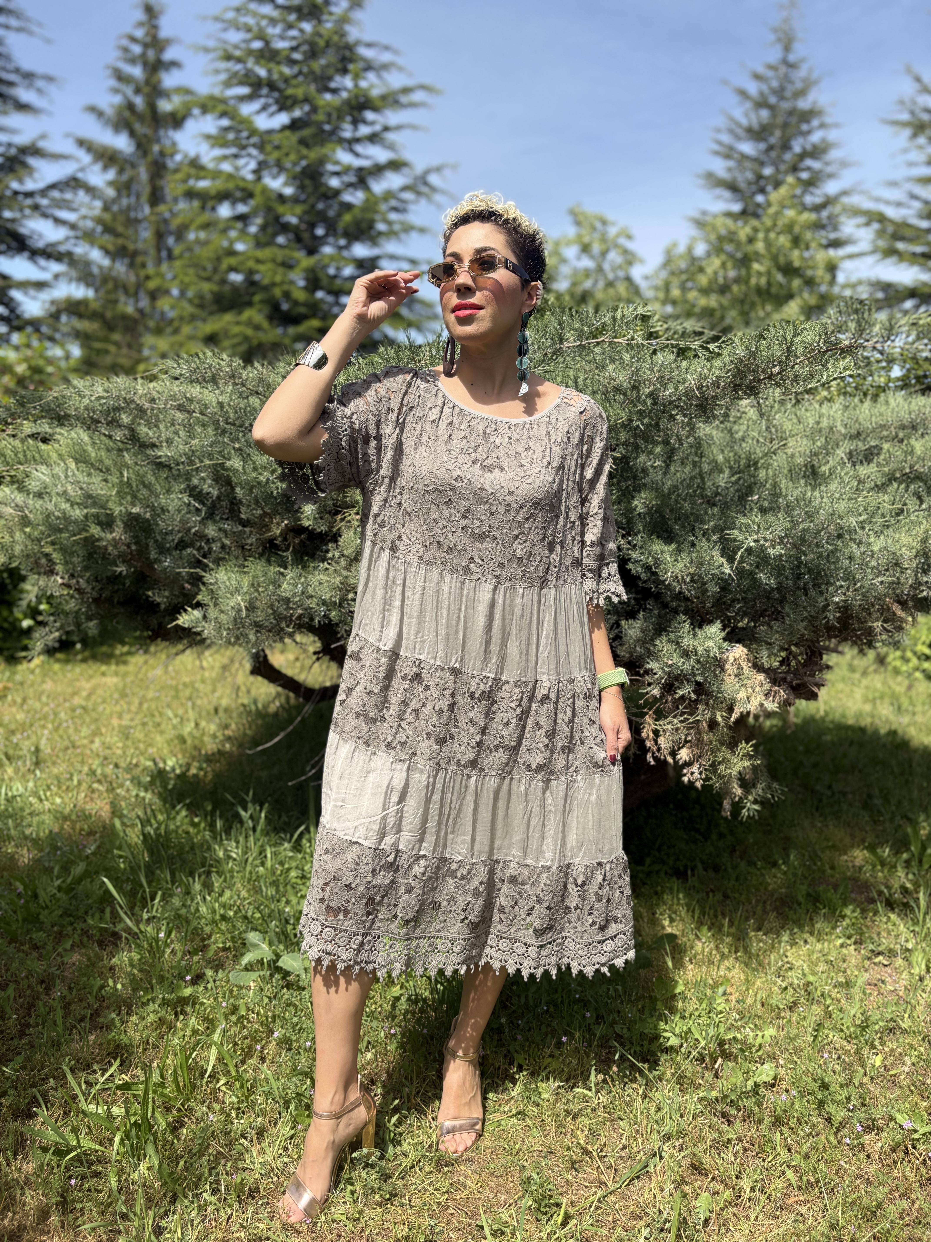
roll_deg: -1.9
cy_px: 621
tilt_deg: -7.7
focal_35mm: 26
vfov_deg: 67.3
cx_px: 466
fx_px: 932
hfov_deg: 53.1
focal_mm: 5.96
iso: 50
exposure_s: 1/2141
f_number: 1.6
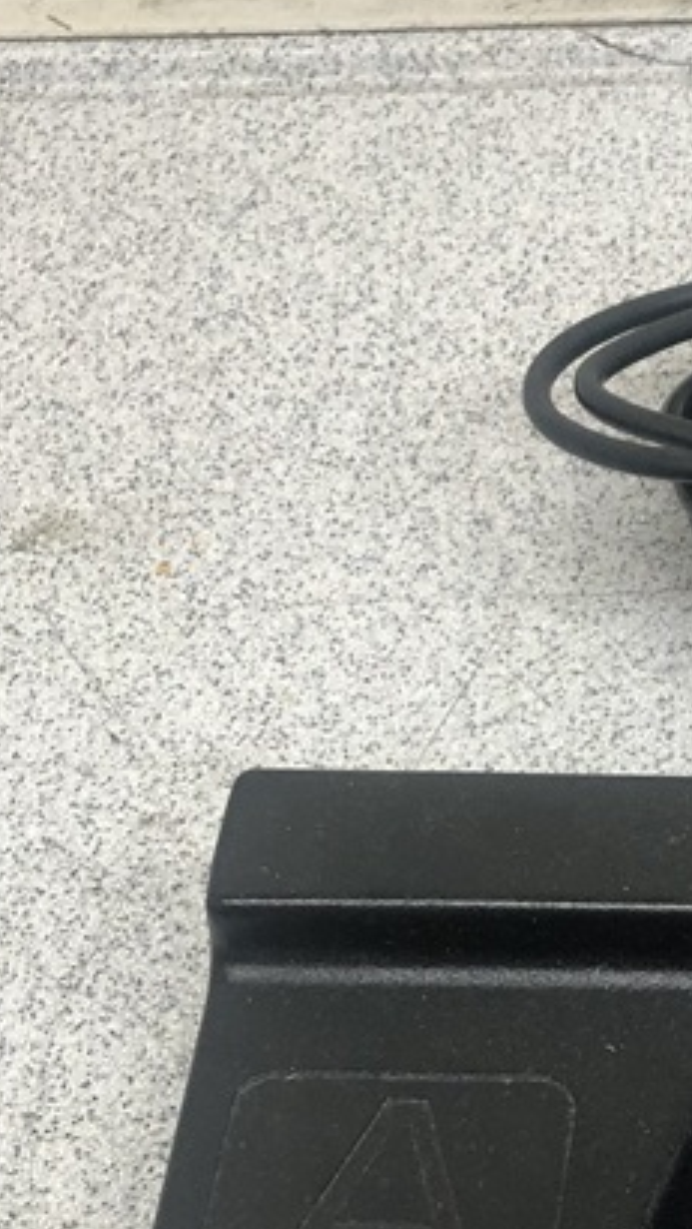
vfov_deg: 27.3
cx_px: 992
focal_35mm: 75
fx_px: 2444
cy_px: 1082
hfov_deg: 15.1
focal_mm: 3.99
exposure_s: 1/30
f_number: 1.8
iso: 25
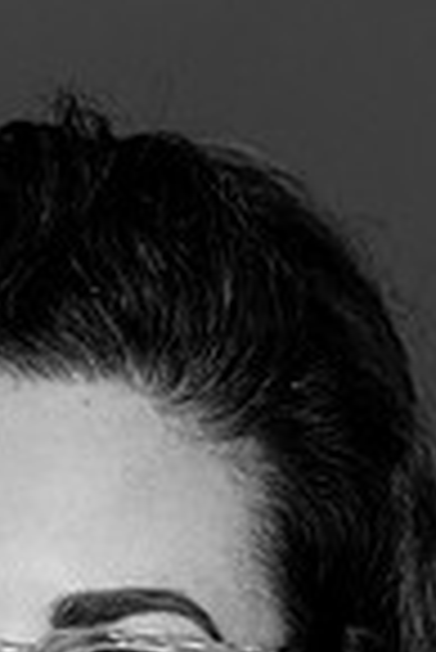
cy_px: 962
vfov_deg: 7.7
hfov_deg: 5.2
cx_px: 45
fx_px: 4766
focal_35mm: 263
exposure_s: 1/160
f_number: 3.2
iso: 1600
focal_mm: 85
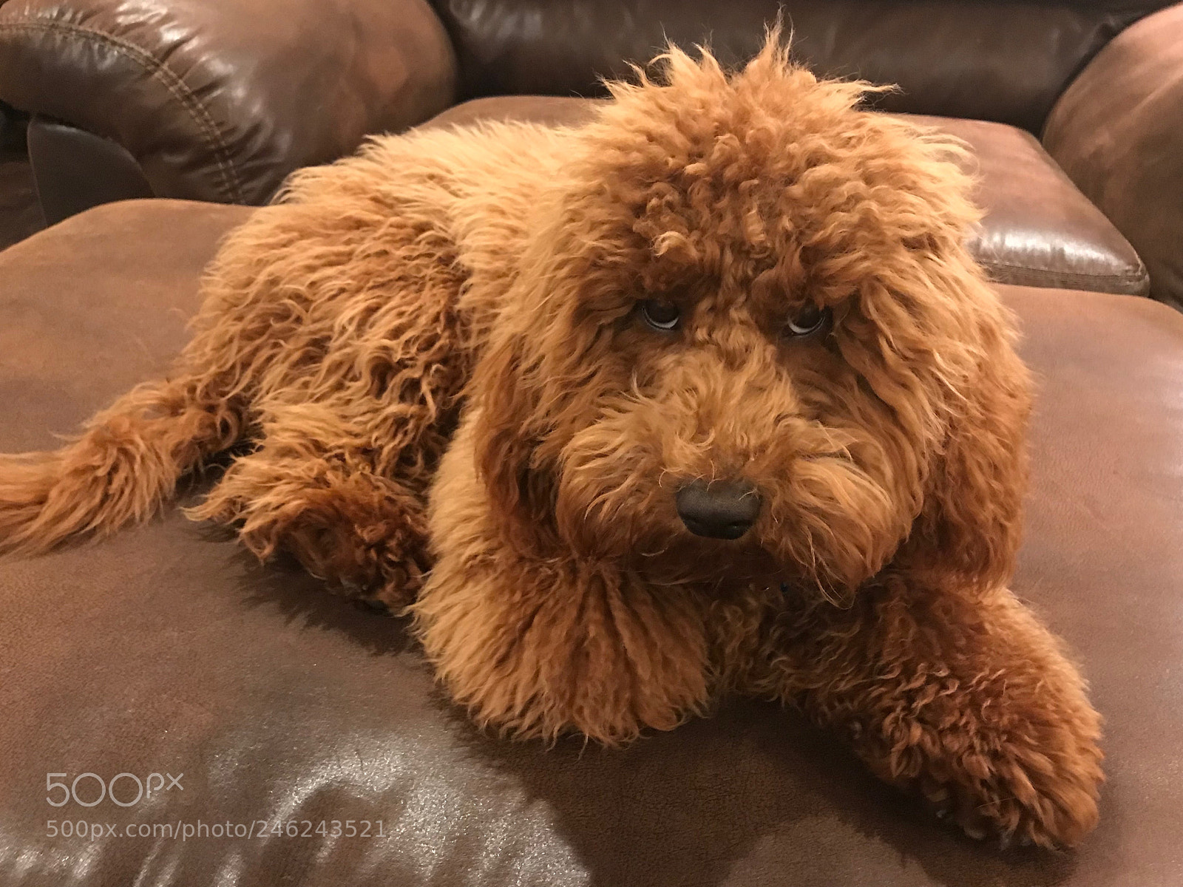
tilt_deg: -28.6
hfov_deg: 63.4
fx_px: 957
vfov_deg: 49.7
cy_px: 444
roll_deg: -1.3
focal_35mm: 28
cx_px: 592
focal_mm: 3.99
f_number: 1.8
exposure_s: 1/5
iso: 100
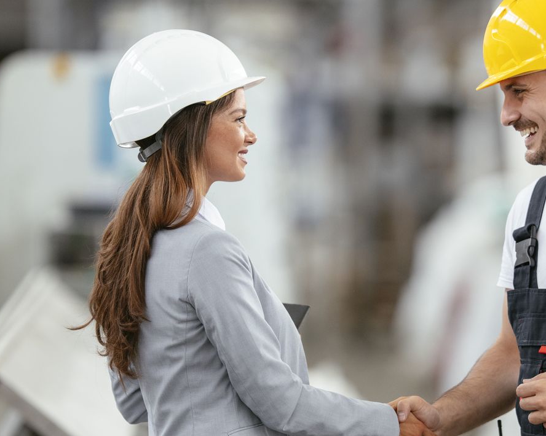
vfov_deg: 3.8
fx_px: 6559
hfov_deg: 4.8
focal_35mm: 406
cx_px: 398
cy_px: 294
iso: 640
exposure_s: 1/500
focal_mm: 200
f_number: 2
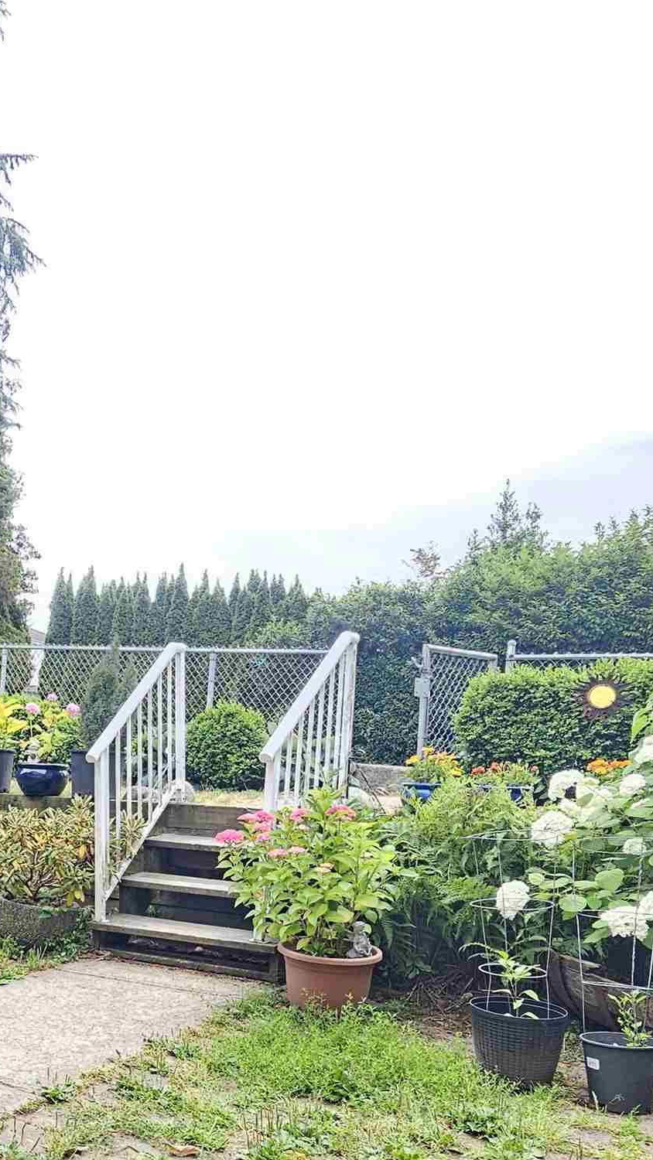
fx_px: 892
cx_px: -48
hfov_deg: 35.1
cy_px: 802
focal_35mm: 29
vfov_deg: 63.8
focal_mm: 2.2
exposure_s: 1/124
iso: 50
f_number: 2.2
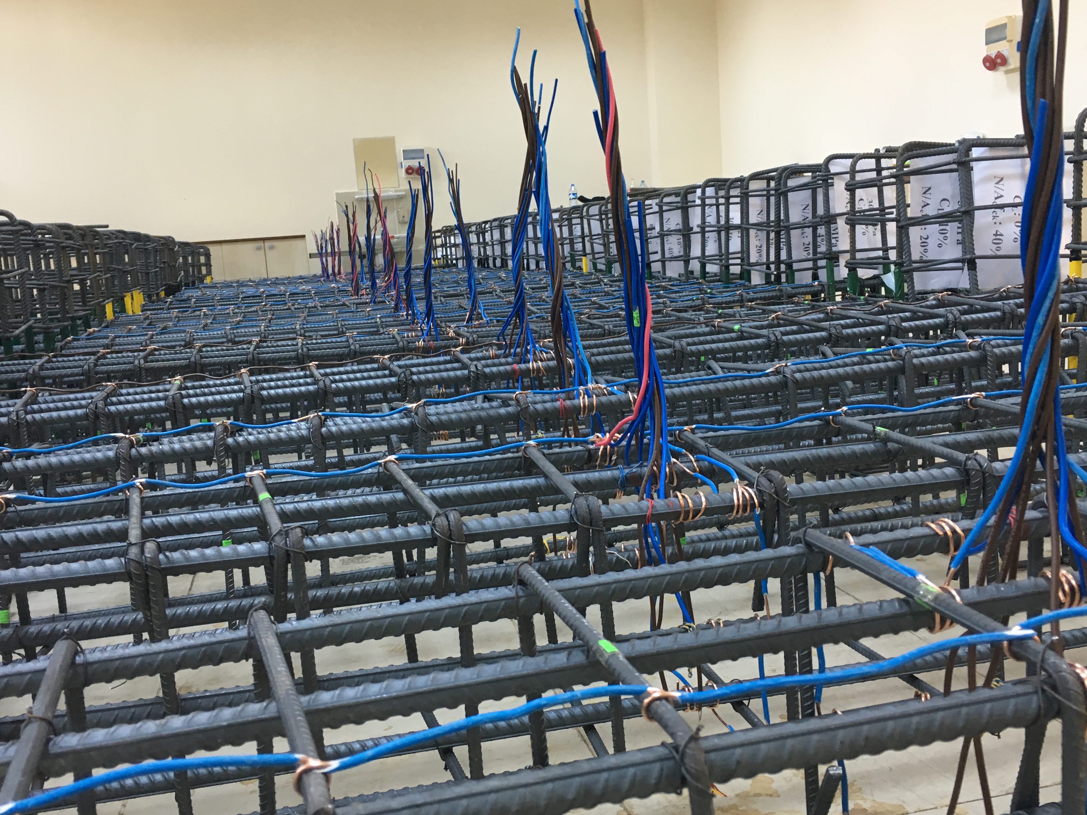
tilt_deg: -6.8
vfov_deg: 41.8
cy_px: 388
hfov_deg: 54.0
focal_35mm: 34
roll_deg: +4.3
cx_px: 528
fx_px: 1068
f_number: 2.2
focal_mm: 4.15
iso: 100
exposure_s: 1/33
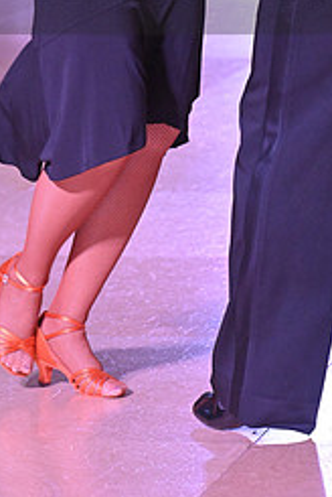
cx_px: 226
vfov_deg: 6.4
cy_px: -32
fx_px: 4400
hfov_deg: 4.3
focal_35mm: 319
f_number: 7.1
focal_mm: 135
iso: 5000
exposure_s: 1/400
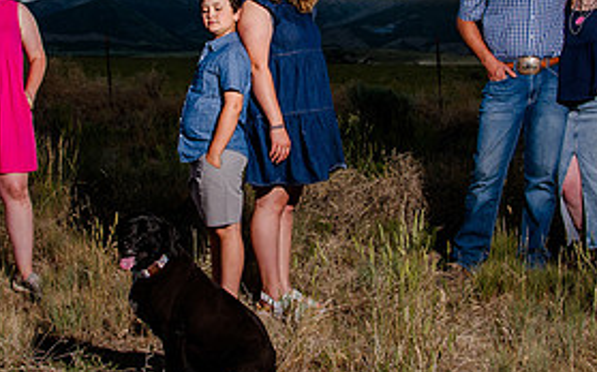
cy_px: 71
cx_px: 230
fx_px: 1024
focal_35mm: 63
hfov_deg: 32.4
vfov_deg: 20.4
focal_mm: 24
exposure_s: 1/320
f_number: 7.1
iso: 200
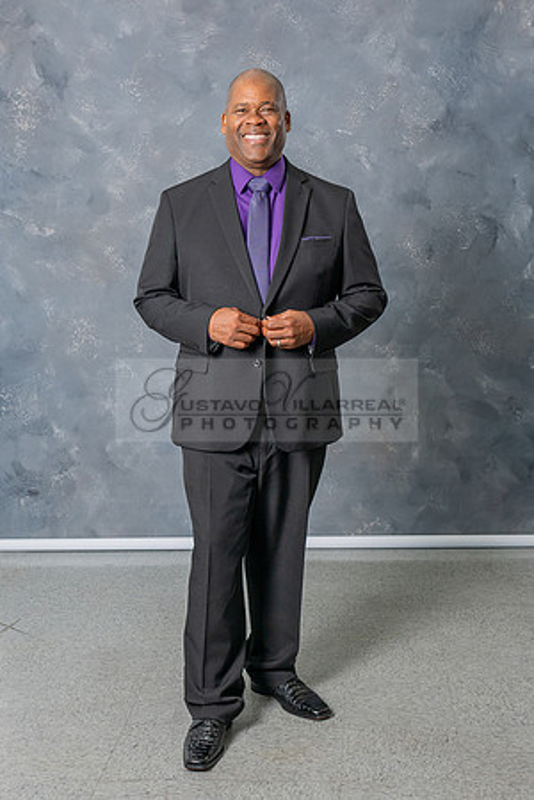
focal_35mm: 52
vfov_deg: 38.3
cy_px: 347
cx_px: 270
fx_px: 1151
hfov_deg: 26.1
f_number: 4
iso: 200
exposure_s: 1/200
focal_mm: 27
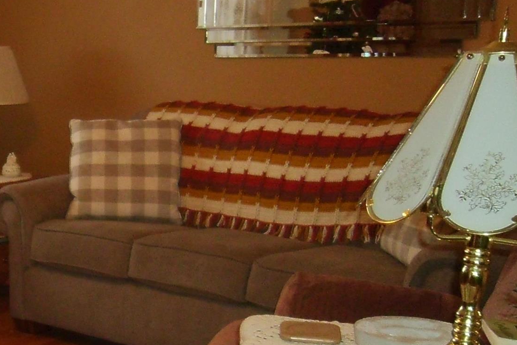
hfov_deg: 24.5
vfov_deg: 18.0
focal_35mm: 75
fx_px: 1077
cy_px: 272
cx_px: -99
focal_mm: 4.5
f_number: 3.3
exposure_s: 1/30
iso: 125
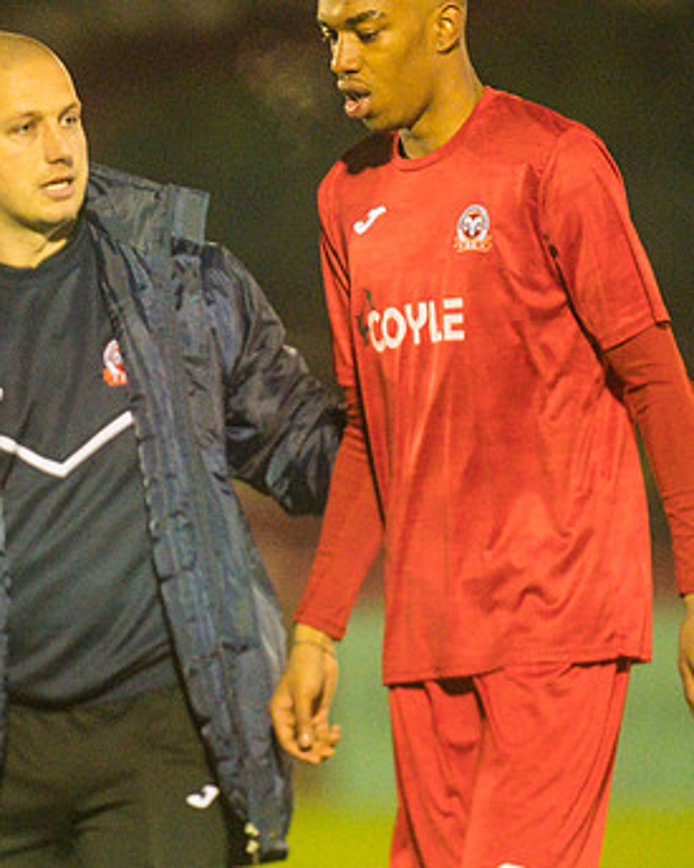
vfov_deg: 2.3
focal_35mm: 831
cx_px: 187
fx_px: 21345
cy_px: 406
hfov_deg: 1.9
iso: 5000
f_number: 2.8
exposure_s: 1/500
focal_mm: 300
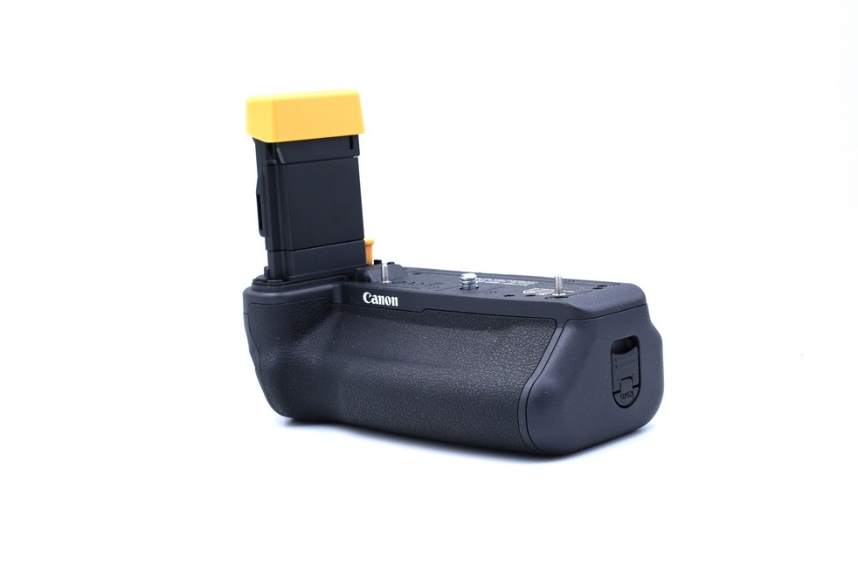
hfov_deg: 35.6
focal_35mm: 56
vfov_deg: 24.2
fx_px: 1335
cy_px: 282
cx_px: 431
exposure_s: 1/125
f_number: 14
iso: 800
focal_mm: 55
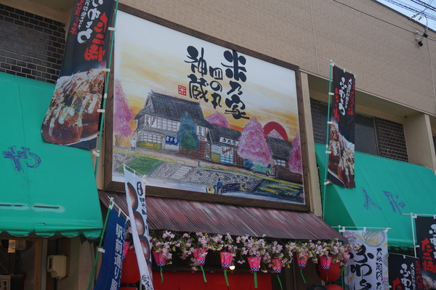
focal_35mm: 45
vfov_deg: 29.8
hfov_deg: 43.6
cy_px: 145
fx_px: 545
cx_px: 218
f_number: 8
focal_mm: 30
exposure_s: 1/125
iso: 100
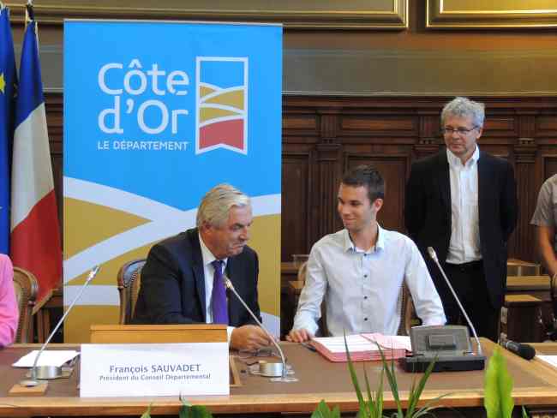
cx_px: 278
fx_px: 885
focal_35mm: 55
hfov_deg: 34.9
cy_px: 209
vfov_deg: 26.6
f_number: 3.7
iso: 400
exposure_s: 1/20
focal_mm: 9.8
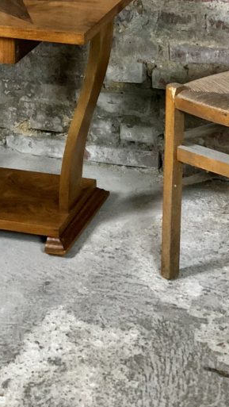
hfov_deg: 10.7
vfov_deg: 18.5
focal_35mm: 113
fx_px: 1218
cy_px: 13
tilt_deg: -15.9
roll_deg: +0.9
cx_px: 125
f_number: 2.4
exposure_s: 1/25
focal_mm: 6
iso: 160
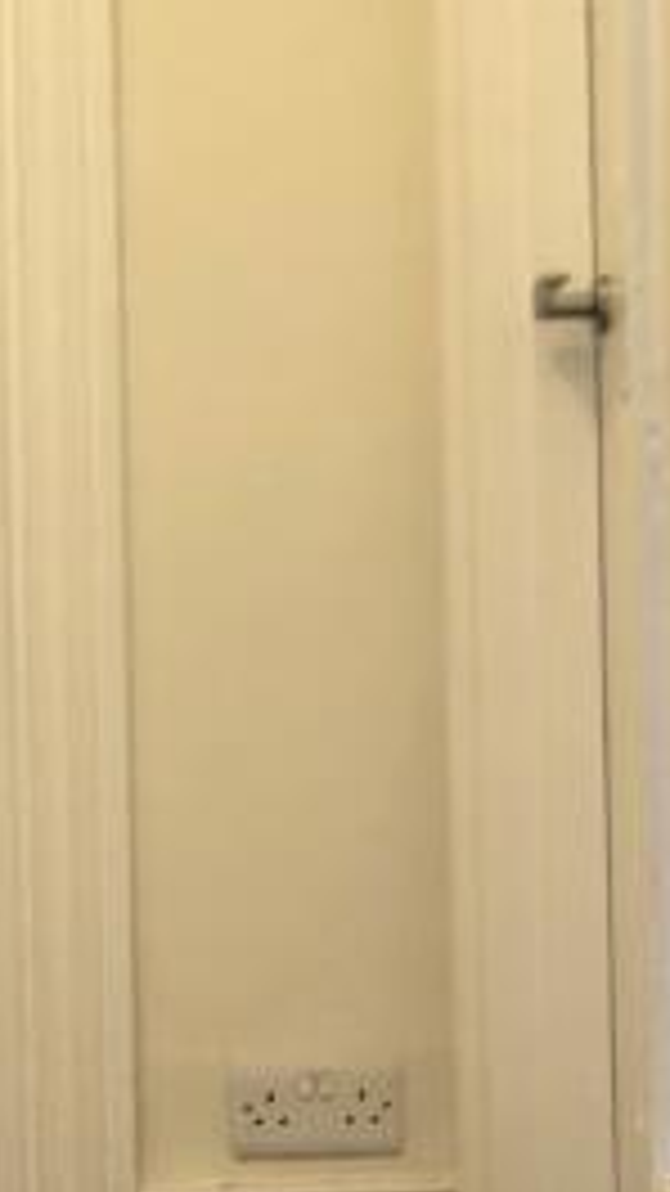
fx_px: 3728
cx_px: -688
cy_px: 1210
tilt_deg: -0.5
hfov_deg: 9.6
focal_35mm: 118
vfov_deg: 17.7
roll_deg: +1.7
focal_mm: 3.99
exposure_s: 1/17
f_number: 1.8
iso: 50
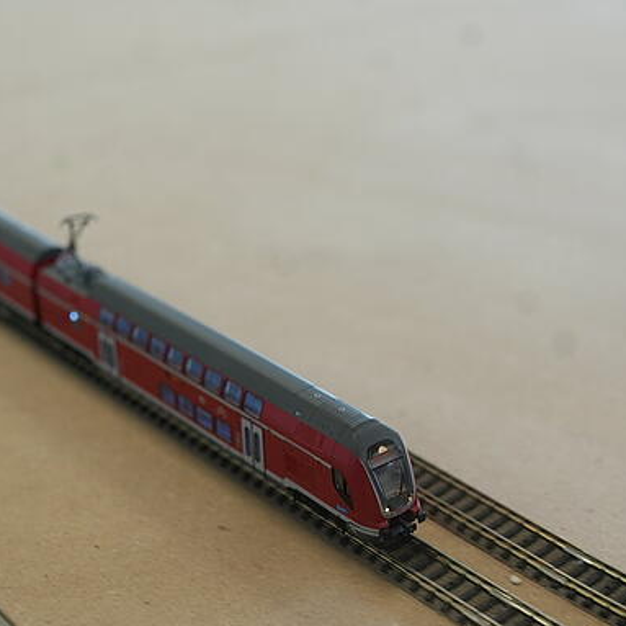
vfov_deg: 27.1
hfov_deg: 27.3
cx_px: 266
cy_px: 440
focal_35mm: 63
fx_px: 1289
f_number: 4
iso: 320
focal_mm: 35
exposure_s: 1/160
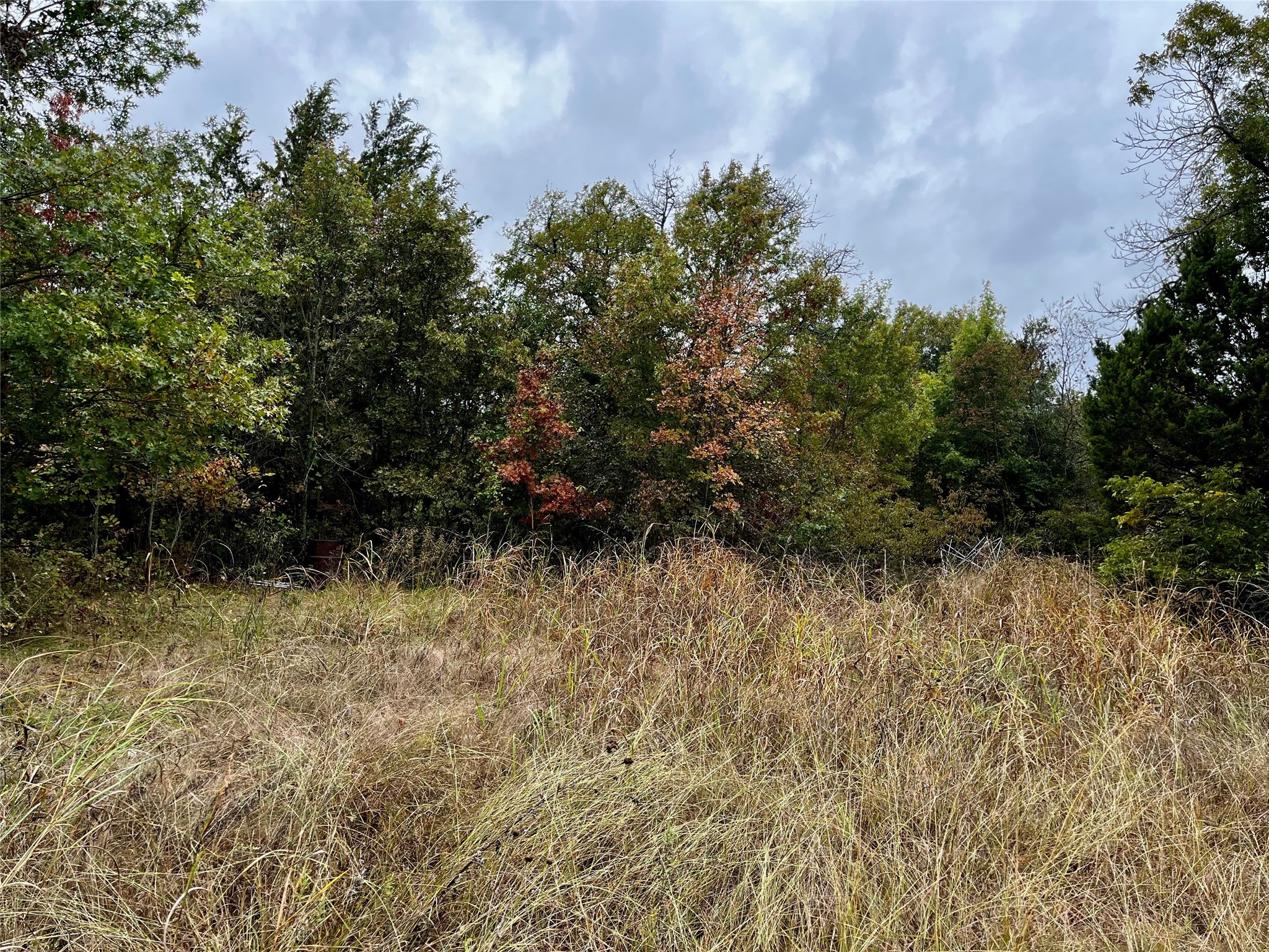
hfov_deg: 67.3
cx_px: 634
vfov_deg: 53.1
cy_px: 476
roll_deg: -3.2
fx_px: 953
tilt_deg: +0.5
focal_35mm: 26
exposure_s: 1/1117
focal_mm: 5.1
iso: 50
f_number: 1.6
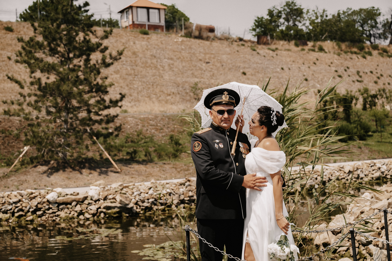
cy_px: 130
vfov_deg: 26.5
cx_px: 196
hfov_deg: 38.9
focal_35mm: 51
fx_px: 555
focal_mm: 51
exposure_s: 1/250
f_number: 3.5
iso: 250
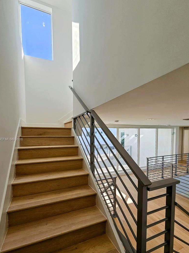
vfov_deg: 97.8
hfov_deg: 81.6
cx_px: 87
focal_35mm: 15
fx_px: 109
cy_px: 140
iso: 50
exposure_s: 1/120
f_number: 2.2
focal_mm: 2.2
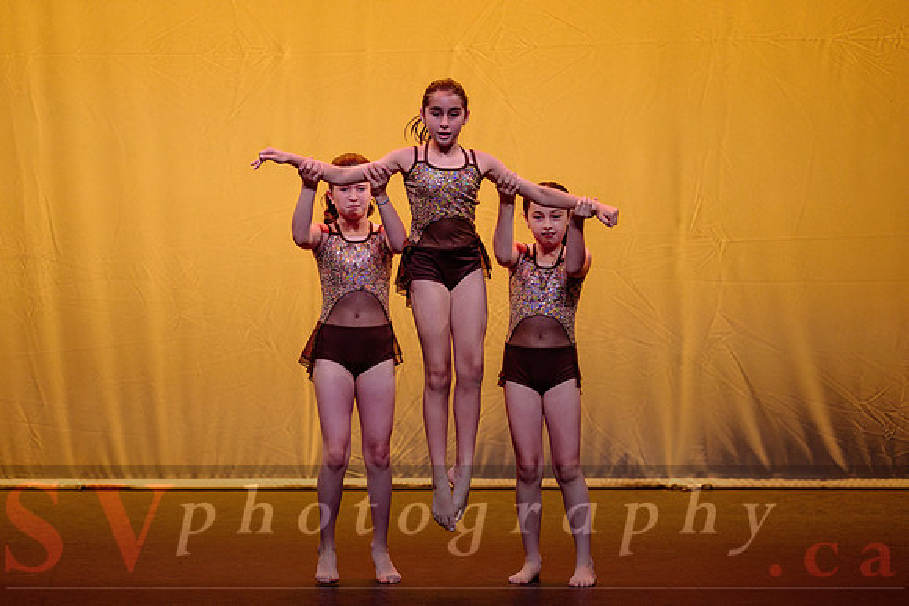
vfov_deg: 6.1
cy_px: 343
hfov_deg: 9.1
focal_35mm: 227
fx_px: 5726
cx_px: 394
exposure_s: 1/500
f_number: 2.8
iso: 1250
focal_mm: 200
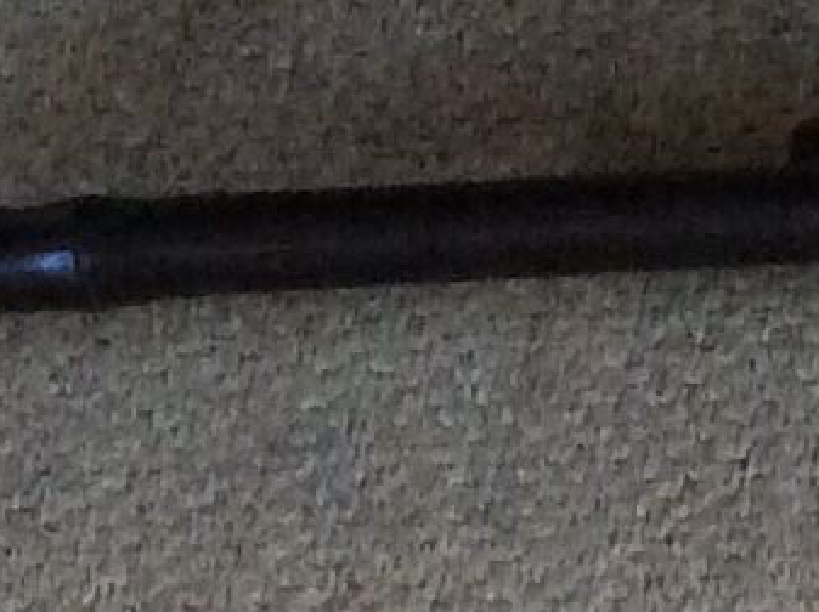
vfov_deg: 5.8
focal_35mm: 246
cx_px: 2007
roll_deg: +3.7
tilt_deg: -35.1
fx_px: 5814
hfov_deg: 7.5
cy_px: -952
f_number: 2.4
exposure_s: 1/25
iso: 160
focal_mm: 3.3
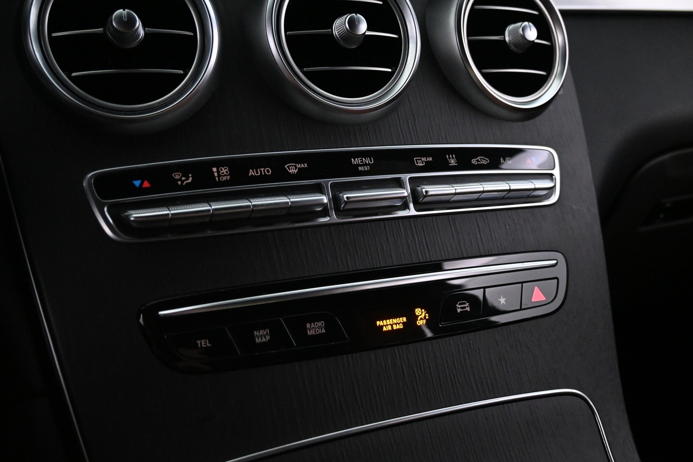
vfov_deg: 36.2
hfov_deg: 52.2
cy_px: 231
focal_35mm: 37
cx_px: 346
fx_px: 707
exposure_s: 1/40
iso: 5000
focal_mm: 24.5
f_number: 4.2
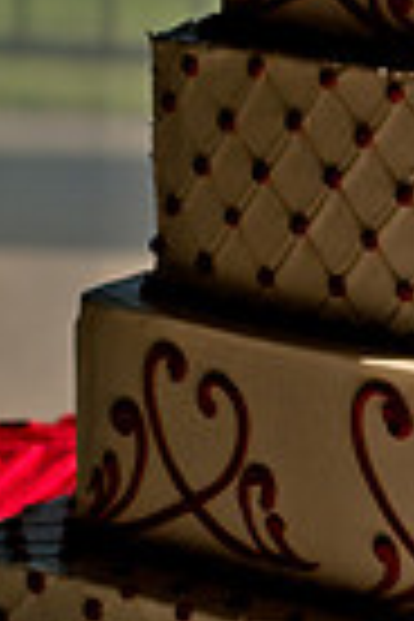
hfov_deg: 5.6
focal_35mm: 245
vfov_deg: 8.4
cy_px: 342
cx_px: 452
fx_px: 4226
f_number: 2.8
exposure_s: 1/2000
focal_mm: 50
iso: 200
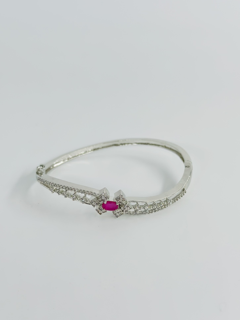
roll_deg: -1.2
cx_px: 119
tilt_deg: -30.0
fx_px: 462
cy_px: 159
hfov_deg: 29.1
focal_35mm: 50
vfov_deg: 38.2
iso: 80
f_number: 1.78
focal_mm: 6.86
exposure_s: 1/1639
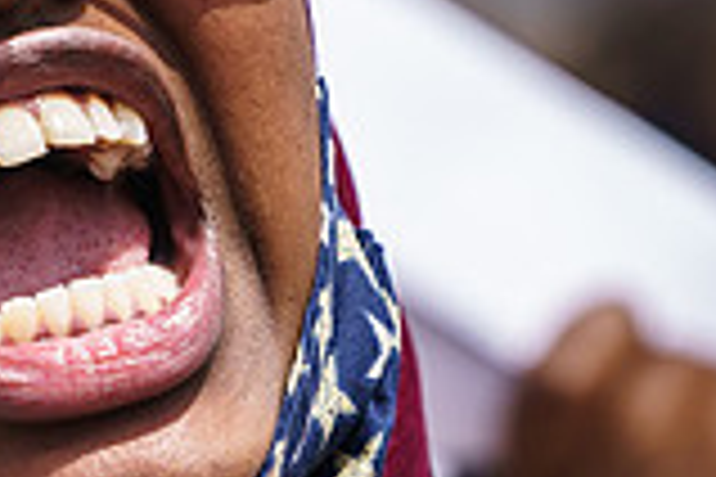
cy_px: -23
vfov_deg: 1.5
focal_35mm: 914
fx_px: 18177
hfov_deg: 2.3
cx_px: -3
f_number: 5
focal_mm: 200
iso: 320
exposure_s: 1/1600
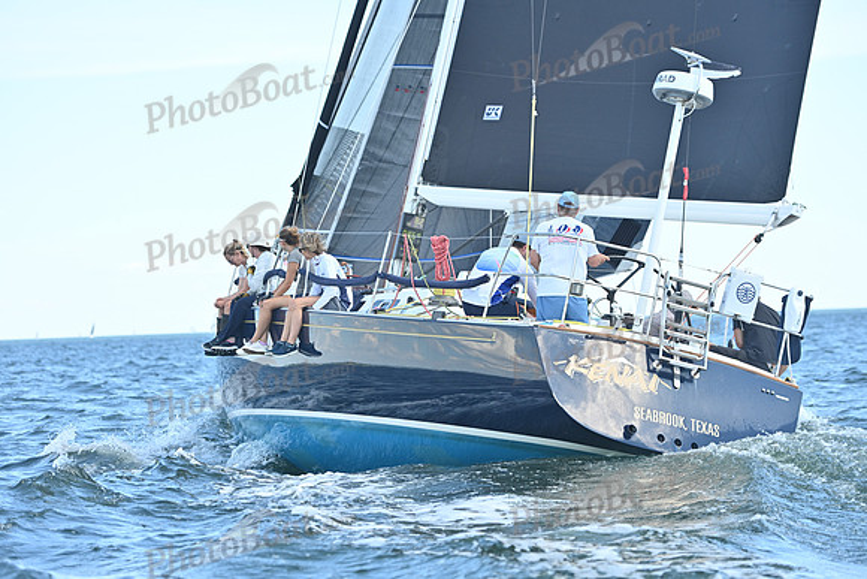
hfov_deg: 18.3
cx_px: 434
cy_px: 290
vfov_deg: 12.2
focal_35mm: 112
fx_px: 2698
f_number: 3.5
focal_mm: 112
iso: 250
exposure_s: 1/1250
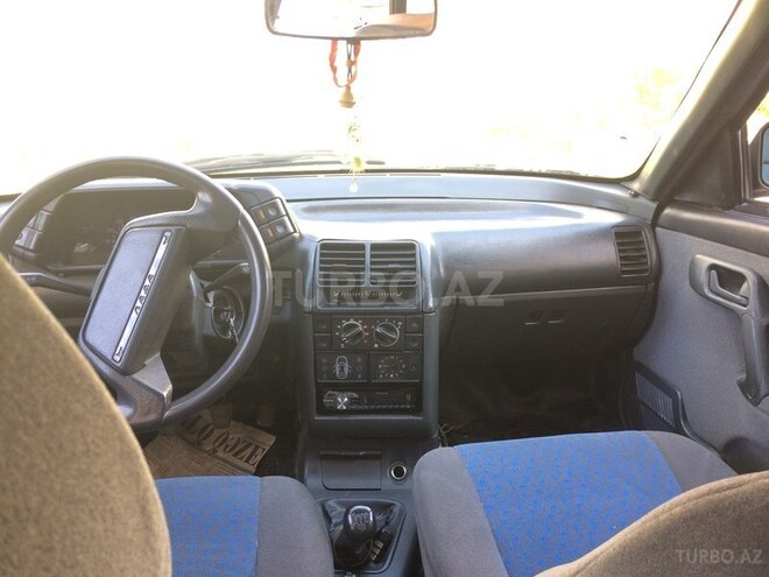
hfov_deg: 61.7
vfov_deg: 48.2
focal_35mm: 29
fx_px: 644
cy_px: 288
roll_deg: -2.0
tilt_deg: -19.1
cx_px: 384
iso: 40
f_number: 2.2
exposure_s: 1/33
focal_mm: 4.15
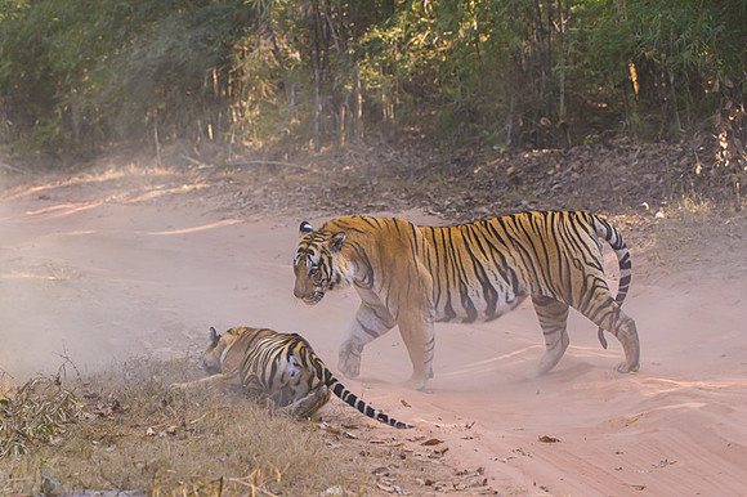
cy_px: 282
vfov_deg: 6.4
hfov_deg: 9.5
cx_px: 400
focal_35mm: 216
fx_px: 4480
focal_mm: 180
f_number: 5.6
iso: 4000
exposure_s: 1/1250
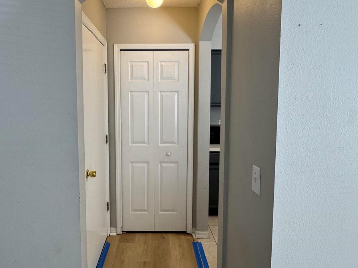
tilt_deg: -4.8
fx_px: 259
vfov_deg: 54.8
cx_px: 153
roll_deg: -0.1
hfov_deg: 69.0
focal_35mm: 25
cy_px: 123
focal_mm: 2.22
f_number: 2.2
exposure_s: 1/120
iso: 80
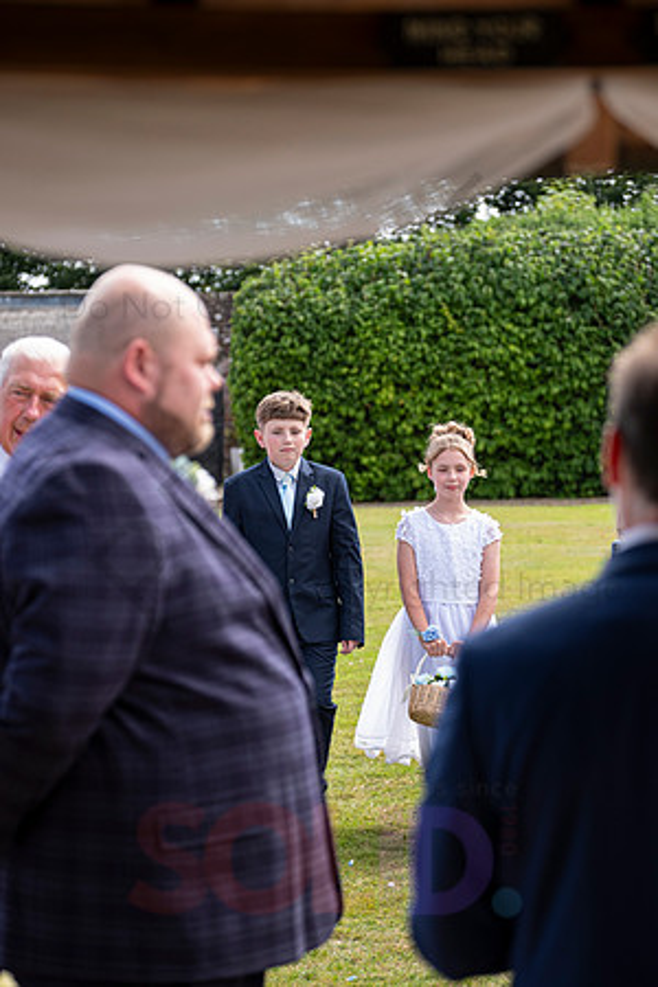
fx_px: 2933
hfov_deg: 12.8
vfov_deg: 19.1
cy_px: 494
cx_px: 329
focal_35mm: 107
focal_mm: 71.5
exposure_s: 1/640
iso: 200
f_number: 3.2
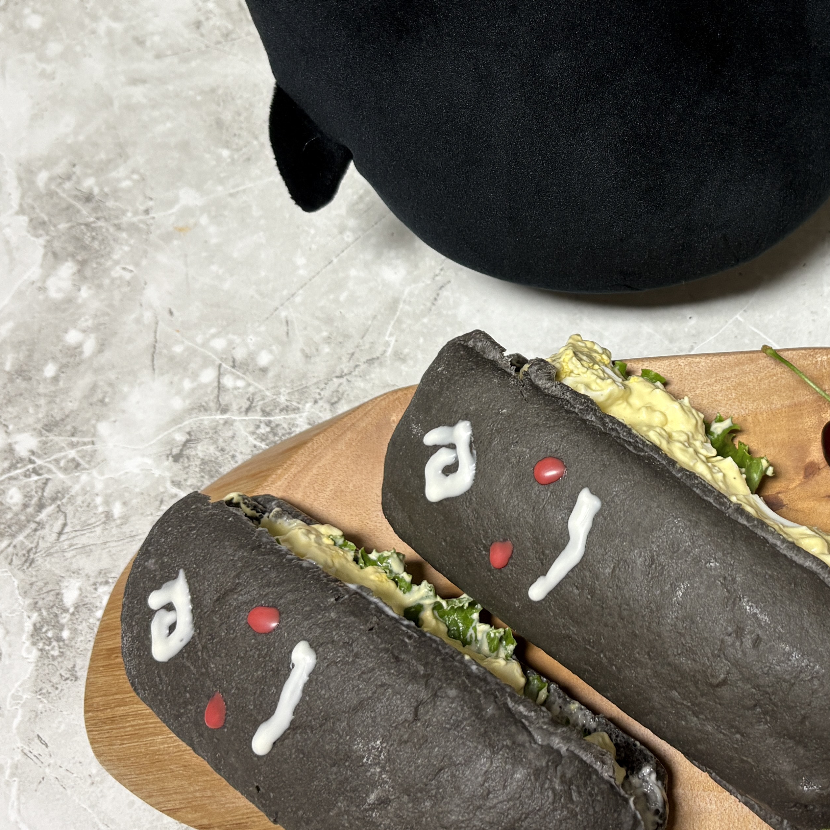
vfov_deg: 32.6
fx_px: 1411
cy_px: 289
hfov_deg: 32.1
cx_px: 636
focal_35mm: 52
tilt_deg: -66.0
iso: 125
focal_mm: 5.96
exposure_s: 1/60
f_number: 1.6
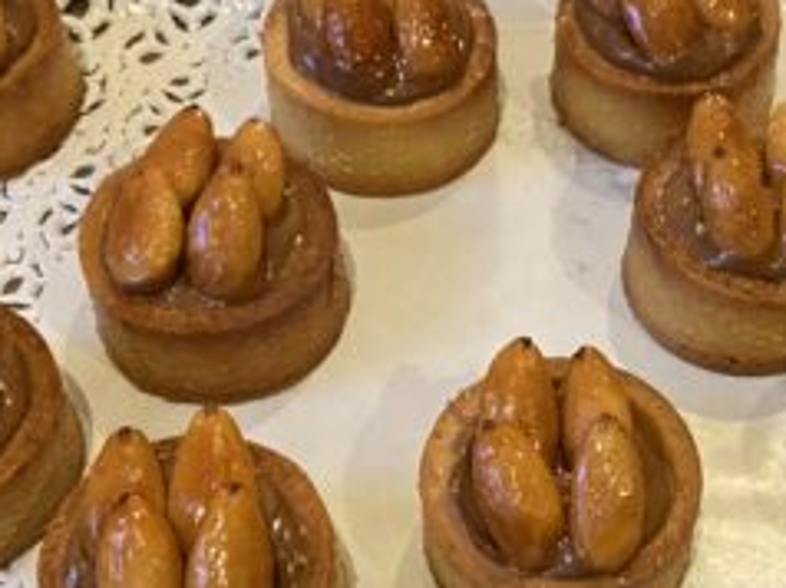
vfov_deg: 20.0
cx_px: 590
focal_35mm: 73
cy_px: 446
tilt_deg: -59.2
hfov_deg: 26.4
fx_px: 1656
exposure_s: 1/50
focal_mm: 4.25
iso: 400
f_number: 1.8
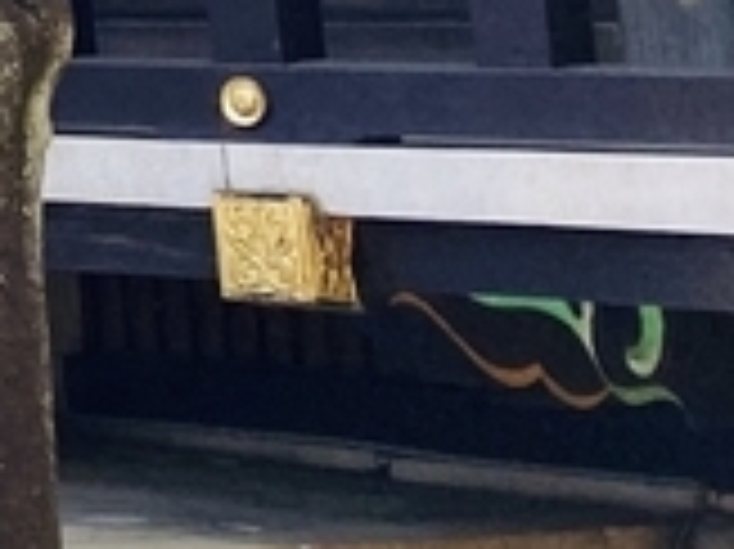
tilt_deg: +13.2
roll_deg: -1.7
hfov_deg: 7.8
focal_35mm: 192
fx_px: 4068
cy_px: -914
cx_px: -1927
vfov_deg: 7.1
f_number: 1.8
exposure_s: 1/415
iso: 32
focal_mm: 4.25
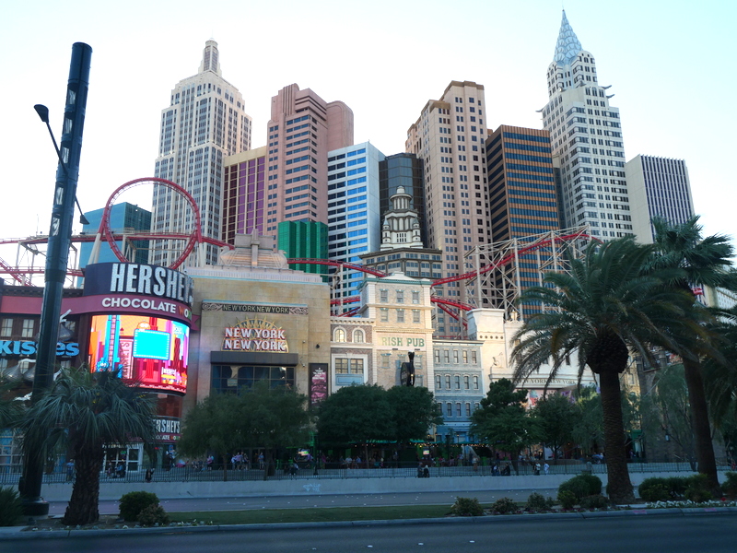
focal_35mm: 32
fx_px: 681
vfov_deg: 44.2
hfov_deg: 56.8
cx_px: 368
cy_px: 276
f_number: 6.3
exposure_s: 1/250
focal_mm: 16
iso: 200
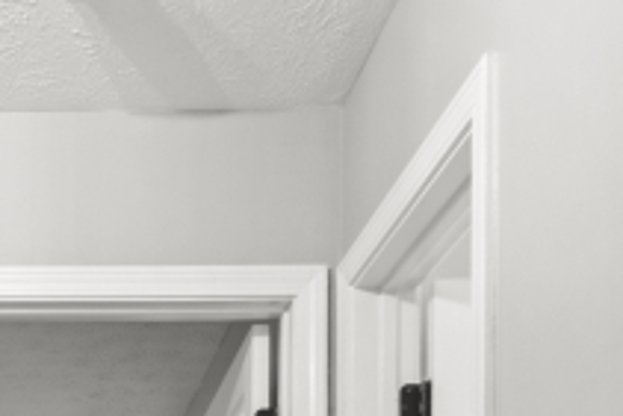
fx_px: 1108
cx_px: -41
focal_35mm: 64
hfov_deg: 28.8
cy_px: 658
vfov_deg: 18.4
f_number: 9
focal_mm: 12
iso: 250
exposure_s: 2
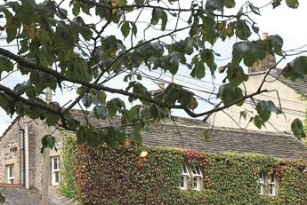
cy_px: 211
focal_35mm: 139
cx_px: 249
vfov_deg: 9.8
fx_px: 1187
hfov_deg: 14.6
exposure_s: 1/180
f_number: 4.2
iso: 160
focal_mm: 40
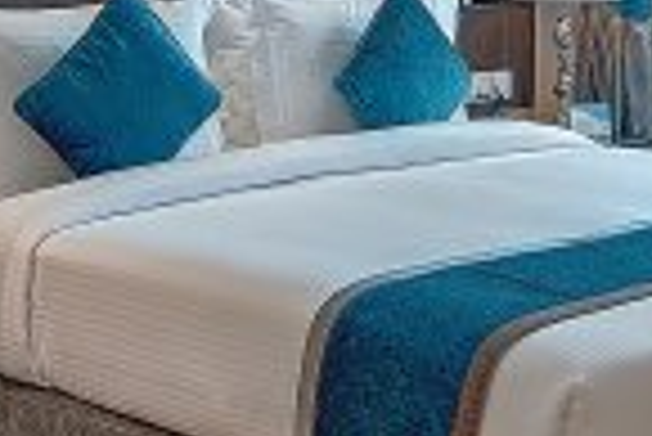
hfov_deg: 20.5
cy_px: -142
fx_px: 1795
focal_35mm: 99
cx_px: 450
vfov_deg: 13.3
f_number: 8
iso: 100
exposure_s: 1/4
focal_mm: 14
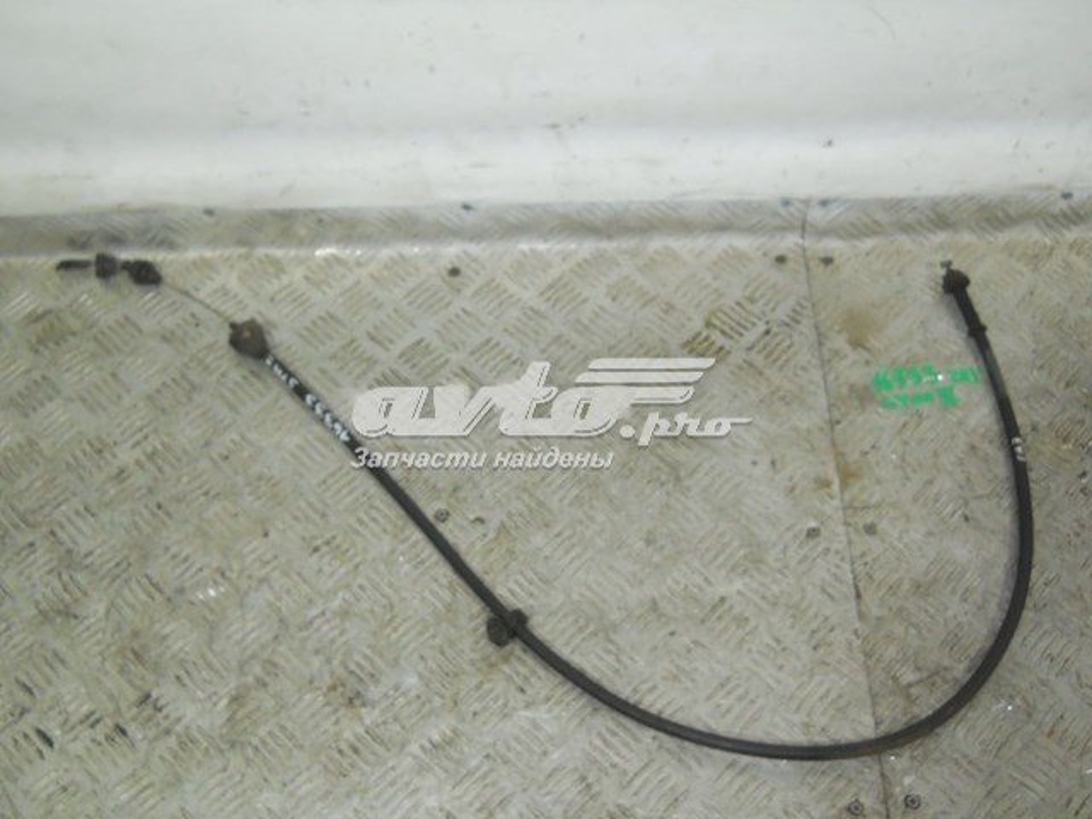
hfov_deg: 45.8
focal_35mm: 41
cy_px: 410
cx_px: 546
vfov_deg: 35.1
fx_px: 1293
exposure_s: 1/30
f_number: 3.1
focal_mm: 6.72
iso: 160
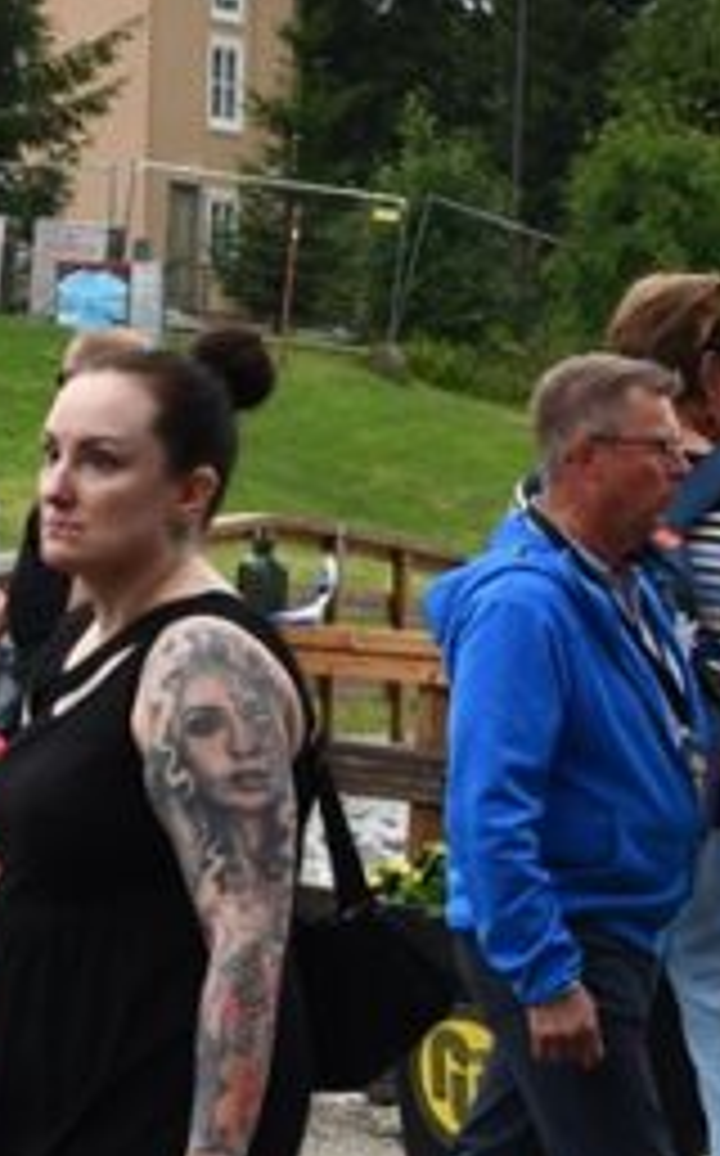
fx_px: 5762
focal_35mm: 183
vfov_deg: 11.5
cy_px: 524
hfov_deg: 7.0
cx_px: 1233
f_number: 10
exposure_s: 1/400
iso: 640
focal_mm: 30
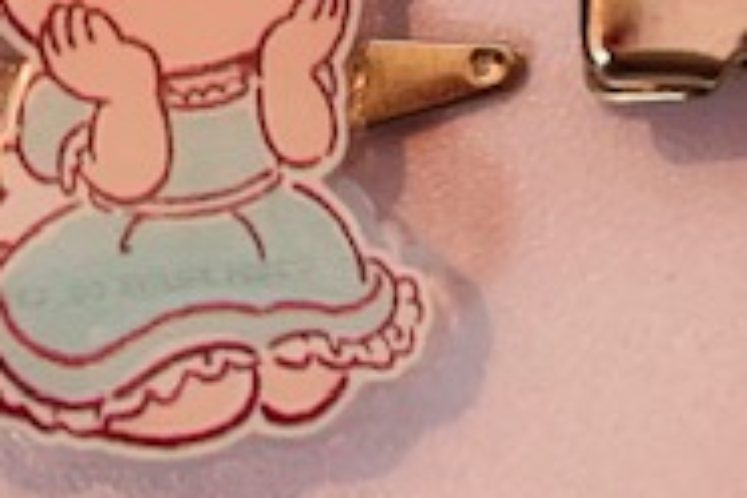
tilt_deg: -74.2
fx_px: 1930
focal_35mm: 93
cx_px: 554
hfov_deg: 21.7
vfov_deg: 13.2
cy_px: -422
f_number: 1.8
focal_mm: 4.25
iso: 250
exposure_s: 1/50
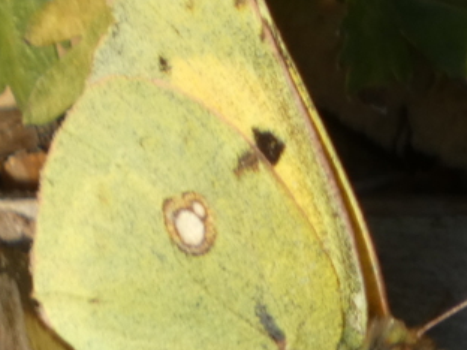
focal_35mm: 2504
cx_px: 317
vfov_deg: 0.6
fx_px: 33781
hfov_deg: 0.8
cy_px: 185
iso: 80
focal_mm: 164.2
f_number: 5.6
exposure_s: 1/200
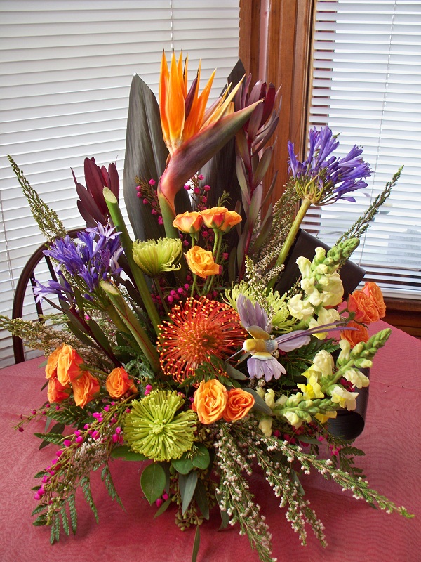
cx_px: 210
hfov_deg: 40.7
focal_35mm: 35
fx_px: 568
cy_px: 281
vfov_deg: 52.6
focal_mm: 7.54
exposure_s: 1/30
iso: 100
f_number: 2.8
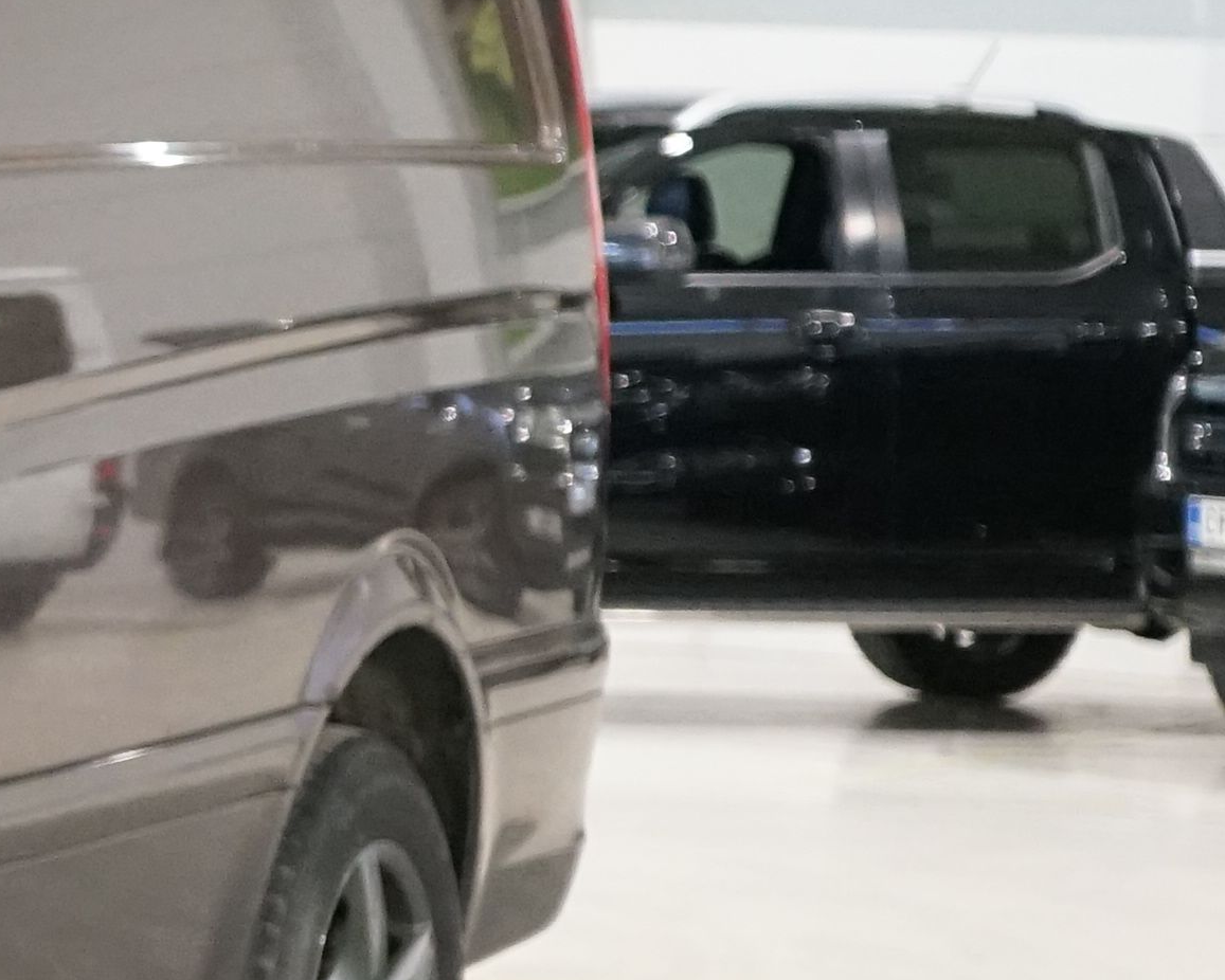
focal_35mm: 180
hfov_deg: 9.6
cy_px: 363
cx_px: -1610
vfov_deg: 8.6
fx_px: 6527
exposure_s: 1/125
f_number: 4
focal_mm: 37
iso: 4000
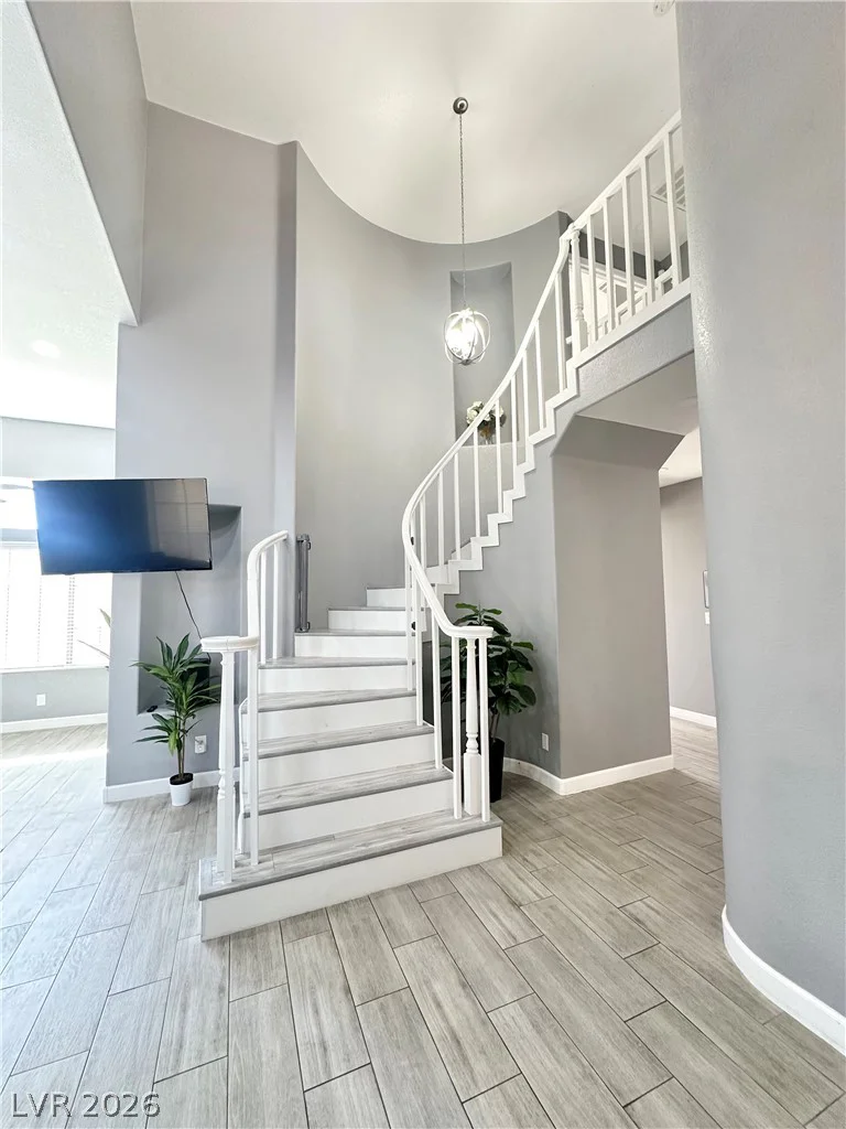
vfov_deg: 102.1
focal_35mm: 14
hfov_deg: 85.7
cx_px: 423
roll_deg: -0.5
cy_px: 564
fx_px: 456
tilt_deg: +4.3
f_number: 2.2
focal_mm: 2.22
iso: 320
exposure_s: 1/60
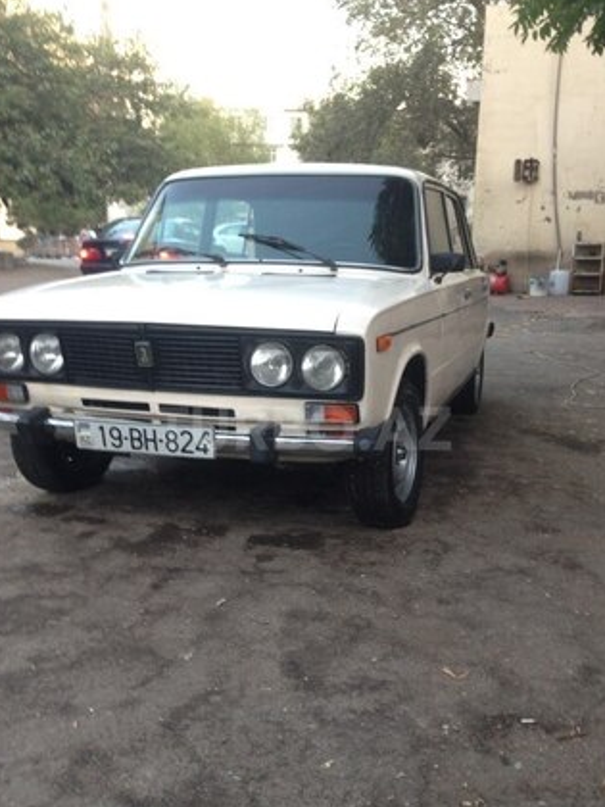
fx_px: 909
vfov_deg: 47.8
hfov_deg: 36.8
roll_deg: -0.9
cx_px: 303
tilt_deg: -10.4
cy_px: 428
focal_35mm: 39
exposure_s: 1/20
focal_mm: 4.12
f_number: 2.4
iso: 64
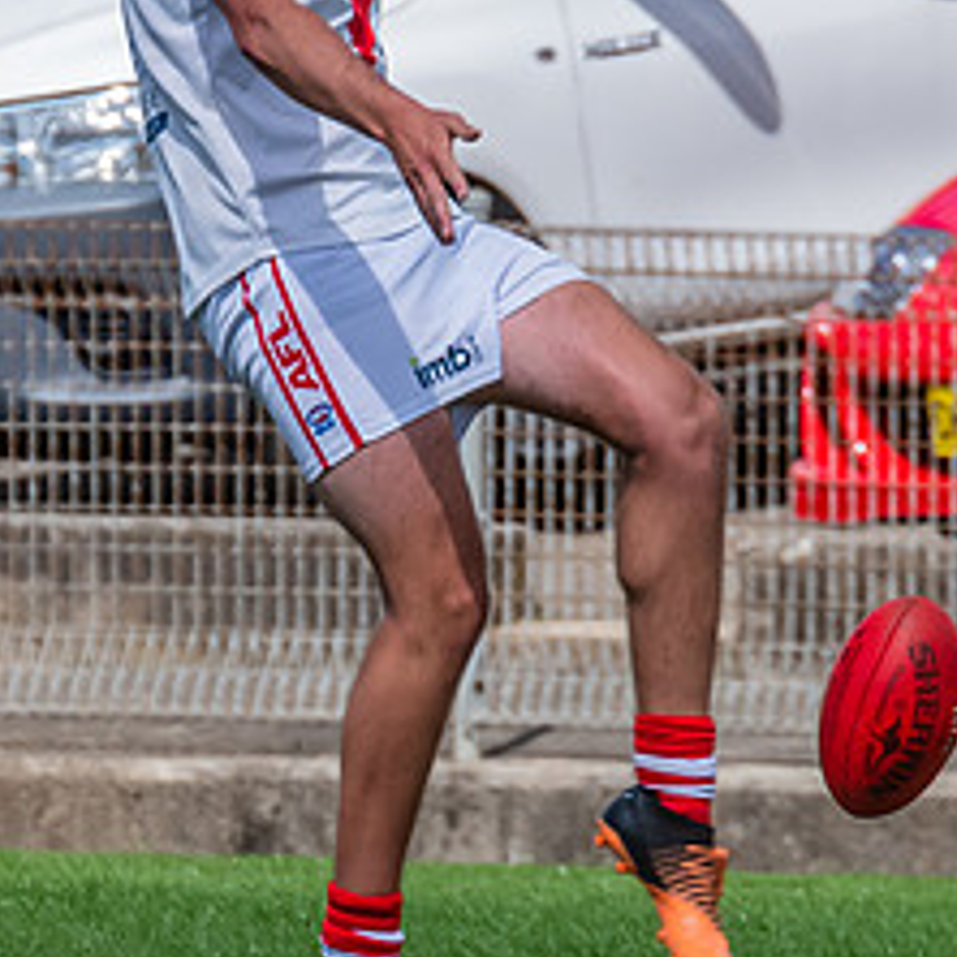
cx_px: 461
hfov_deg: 1.0
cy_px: 343
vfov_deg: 1.0
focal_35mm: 1740
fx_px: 54424
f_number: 10
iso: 800
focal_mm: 420
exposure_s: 1/1600
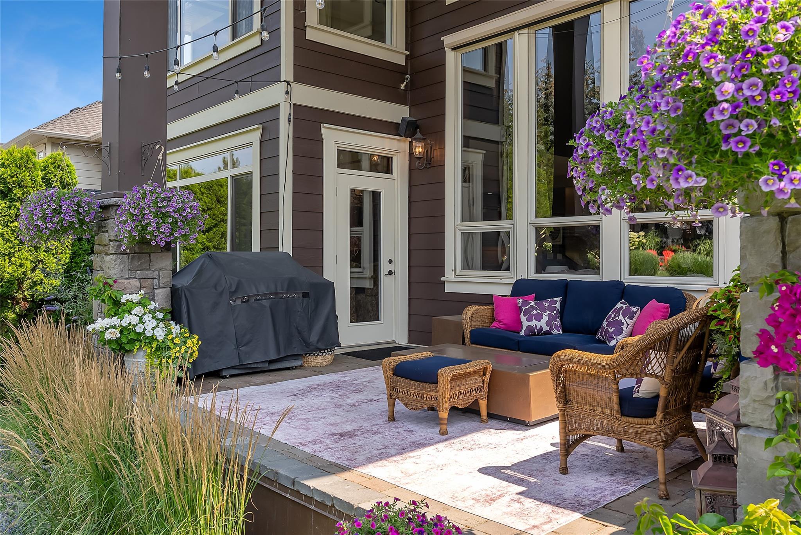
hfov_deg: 62.8
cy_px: 268
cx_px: 400
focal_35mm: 30
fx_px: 657
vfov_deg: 44.3
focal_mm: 29.5
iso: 100
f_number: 8
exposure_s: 1/100
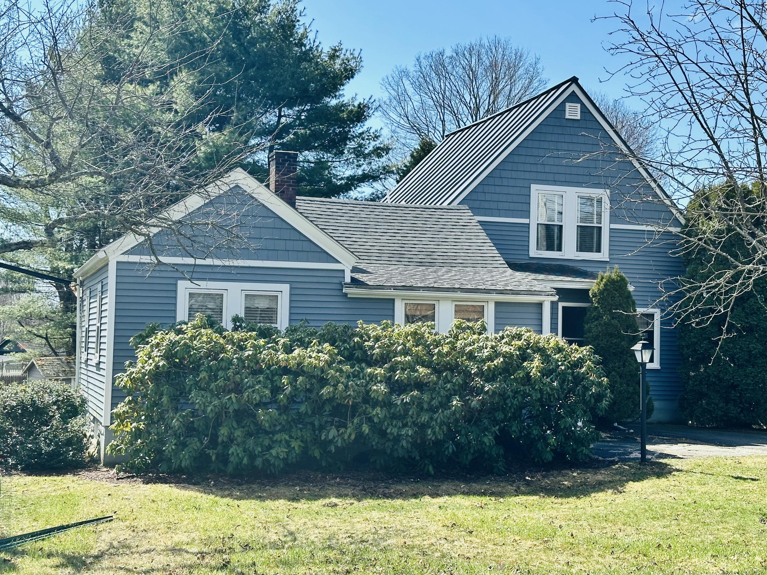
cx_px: 379
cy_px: 283
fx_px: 1130
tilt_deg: +1.6
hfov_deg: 37.5
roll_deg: -1.6
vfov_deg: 28.6
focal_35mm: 51
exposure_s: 1/2114
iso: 64
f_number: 1.78
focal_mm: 6.86
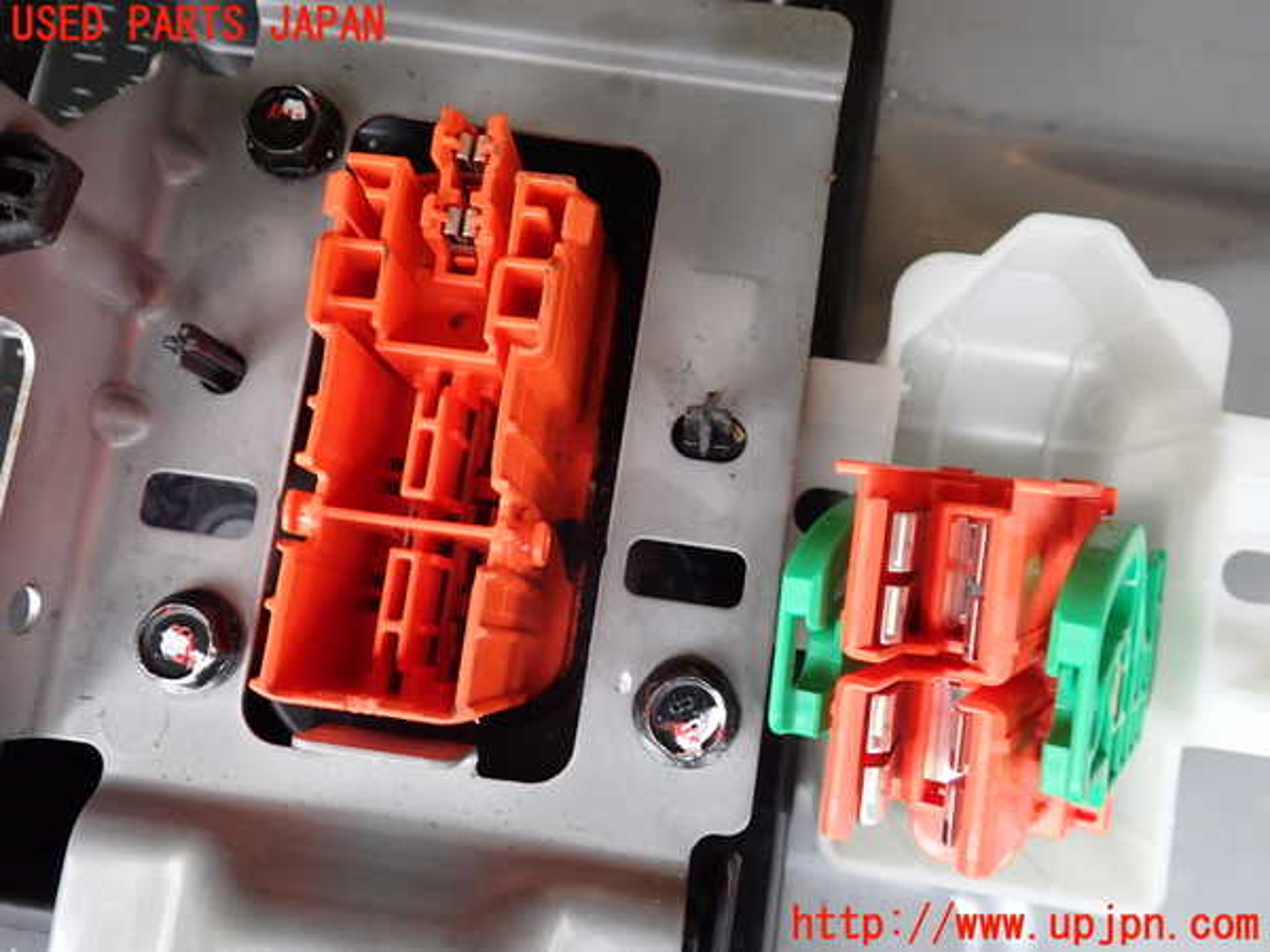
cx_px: 635
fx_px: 1101
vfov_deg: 46.8
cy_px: 476
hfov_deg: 60.0
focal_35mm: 30
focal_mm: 5.4
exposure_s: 1/40
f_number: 2.3
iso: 200
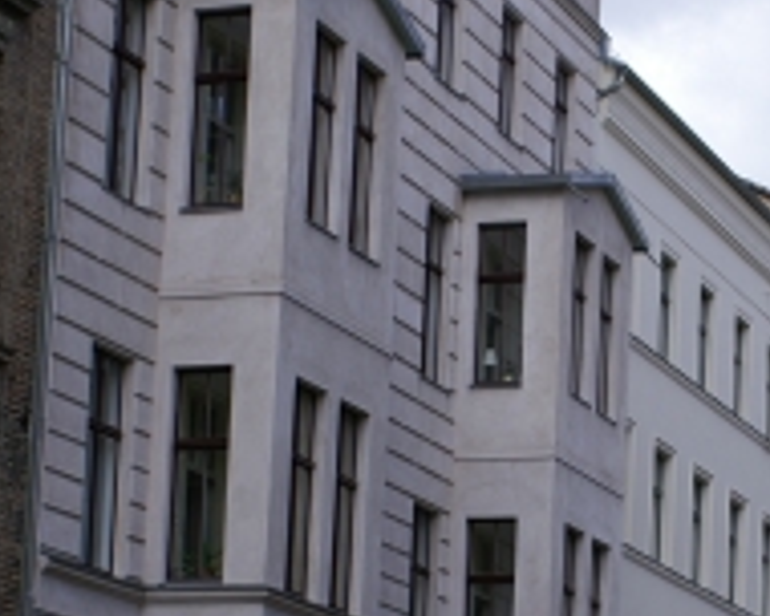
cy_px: 590
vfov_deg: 11.5
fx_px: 3031
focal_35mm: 133
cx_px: 673
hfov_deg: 14.4
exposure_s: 1/250
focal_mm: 30
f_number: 5.6
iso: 100
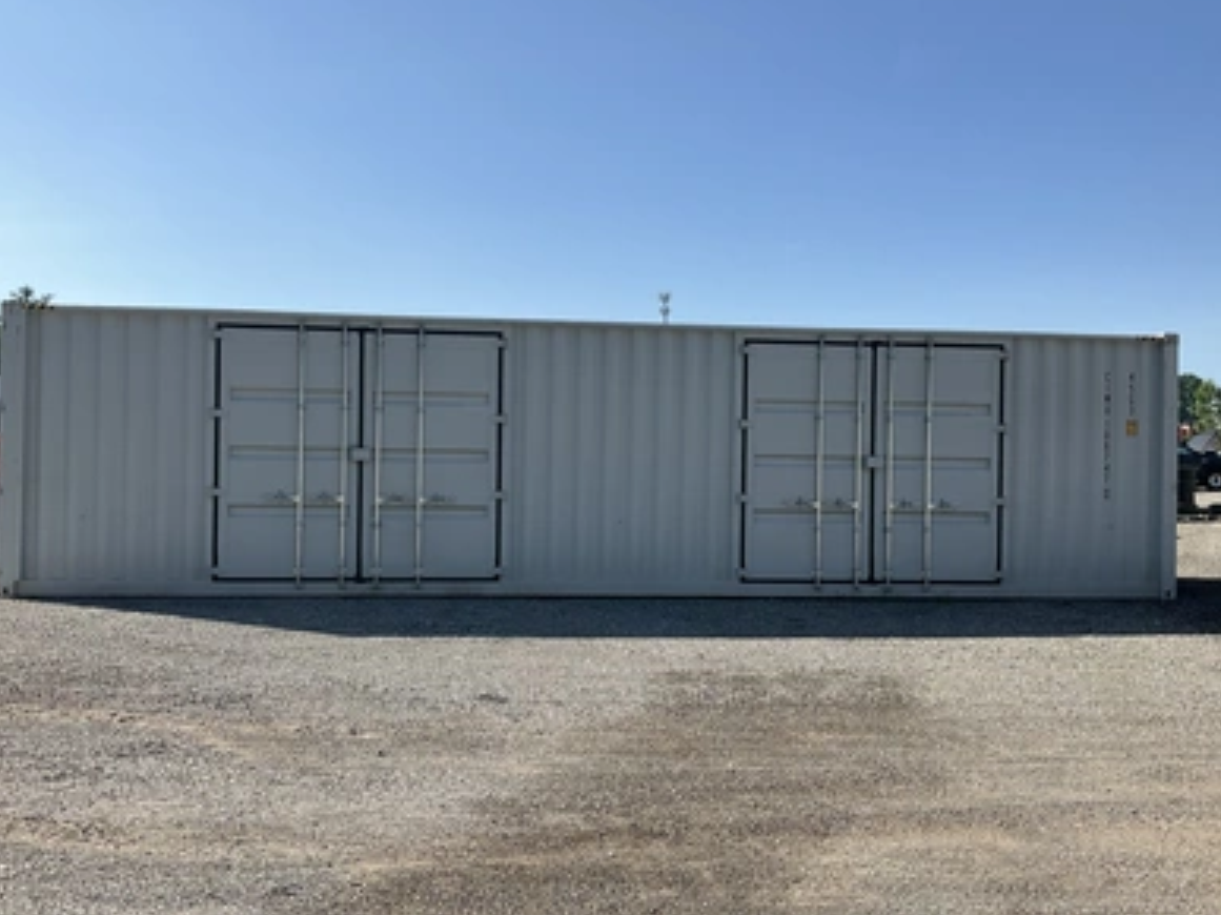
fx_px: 1058
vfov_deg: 46.8
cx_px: 596
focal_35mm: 30
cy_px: 448
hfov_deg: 60.0
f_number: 1.8
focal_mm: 3
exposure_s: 1/1984
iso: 25
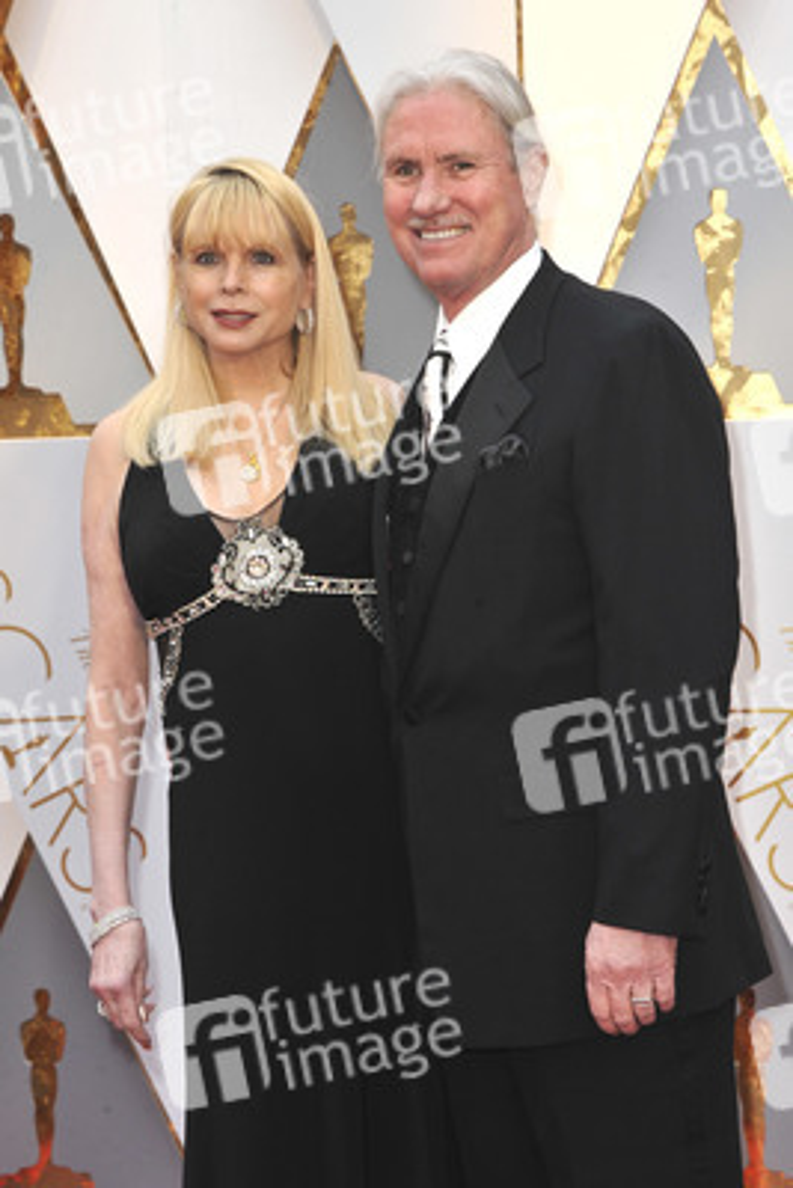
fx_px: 3829
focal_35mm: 116
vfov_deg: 17.6
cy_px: 594
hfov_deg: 11.8
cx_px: 396
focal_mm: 116
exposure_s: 1/250
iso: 1000
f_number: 8
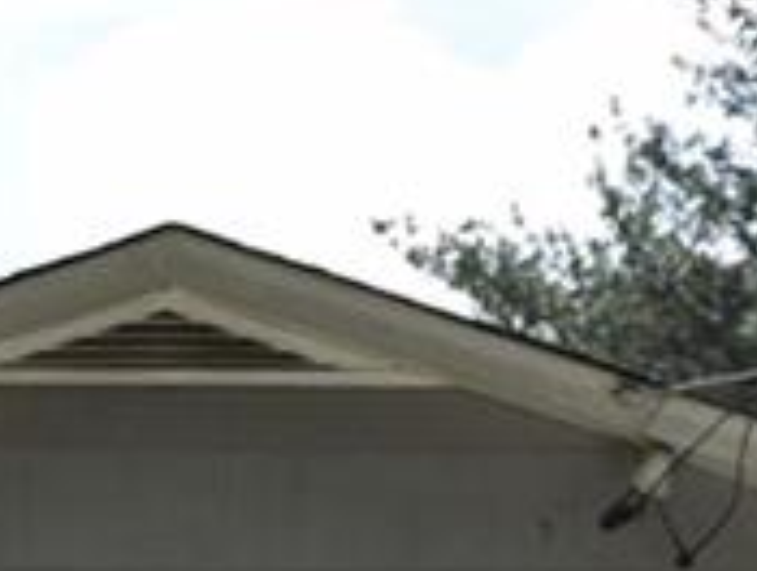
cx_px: -446
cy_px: 1103
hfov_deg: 9.5
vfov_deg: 7.1
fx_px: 4427
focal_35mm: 202
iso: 100
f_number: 8
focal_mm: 24
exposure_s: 1/200
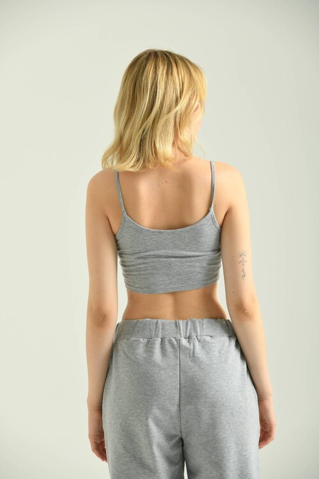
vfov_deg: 16.4
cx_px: 160
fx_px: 1661
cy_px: 240
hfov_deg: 11.0
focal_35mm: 125
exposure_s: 1/160
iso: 125
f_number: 5.6
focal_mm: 125
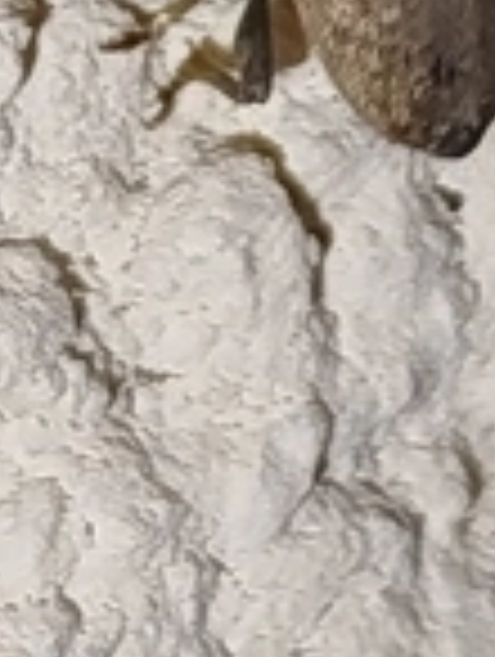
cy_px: -320
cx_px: 324
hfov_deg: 3.9
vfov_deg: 5.1
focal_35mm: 385
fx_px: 7319
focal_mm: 5.31
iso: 64
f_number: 1.7
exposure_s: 1/50
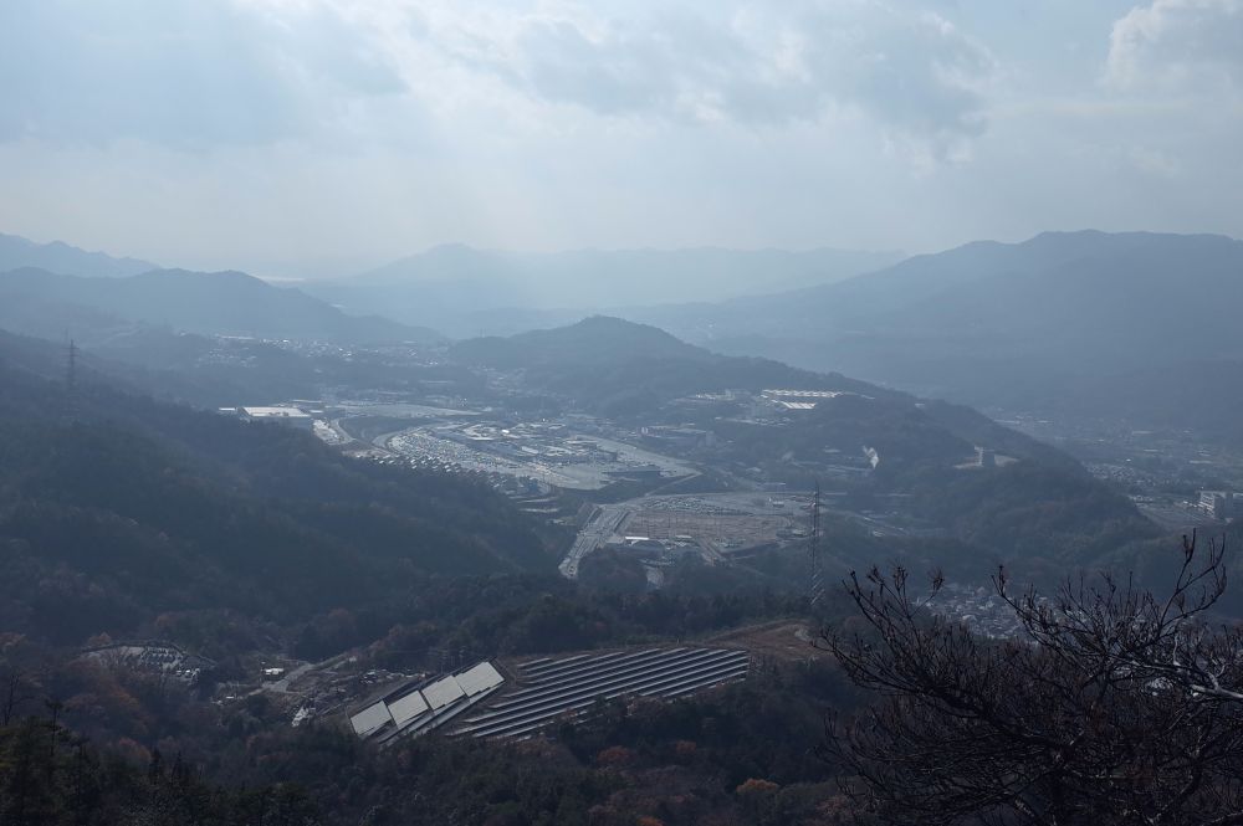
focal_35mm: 47
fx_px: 1621
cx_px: 622
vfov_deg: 28.6
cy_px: 413
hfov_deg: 41.9
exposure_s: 1/2000
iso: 140
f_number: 5.6
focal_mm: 18.3
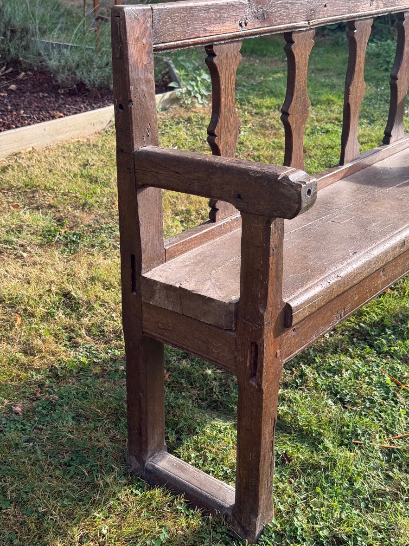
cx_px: 204
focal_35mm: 49
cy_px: 275
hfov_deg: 29.7
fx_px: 772
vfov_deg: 38.9
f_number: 1.78
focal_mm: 6.76
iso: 80
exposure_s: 1/592
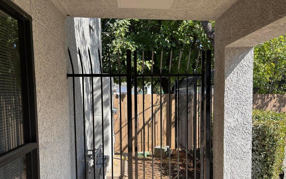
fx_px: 226
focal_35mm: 29
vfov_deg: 42.9
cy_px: 110
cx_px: 148
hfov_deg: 64.6
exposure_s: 1/1007
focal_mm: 5.96
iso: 50
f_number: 1.6
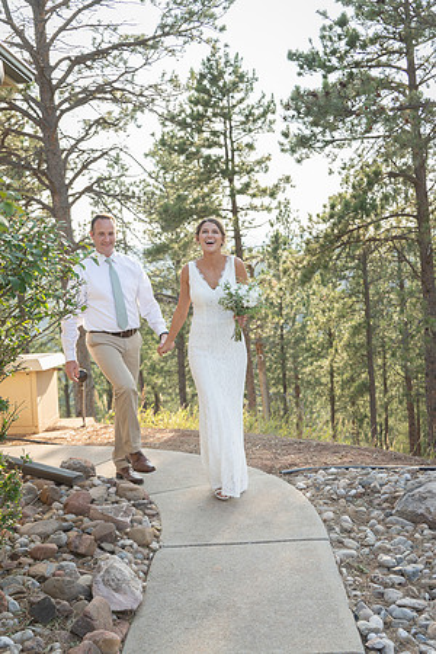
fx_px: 763
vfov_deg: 46.4
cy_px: 327
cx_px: 218
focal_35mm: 42
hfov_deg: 31.9
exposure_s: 1/320
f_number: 3.5
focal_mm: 42
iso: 200
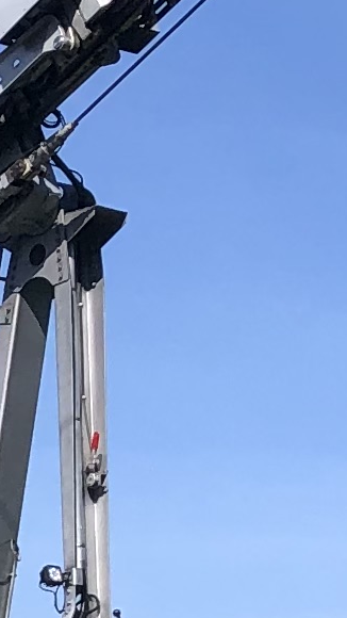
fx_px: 3470
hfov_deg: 5.2
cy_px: 923
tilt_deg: +1.3
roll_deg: -2.2
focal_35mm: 212
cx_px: -890
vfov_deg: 9.9
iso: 20
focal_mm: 3.99
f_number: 1.8
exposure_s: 1/1600
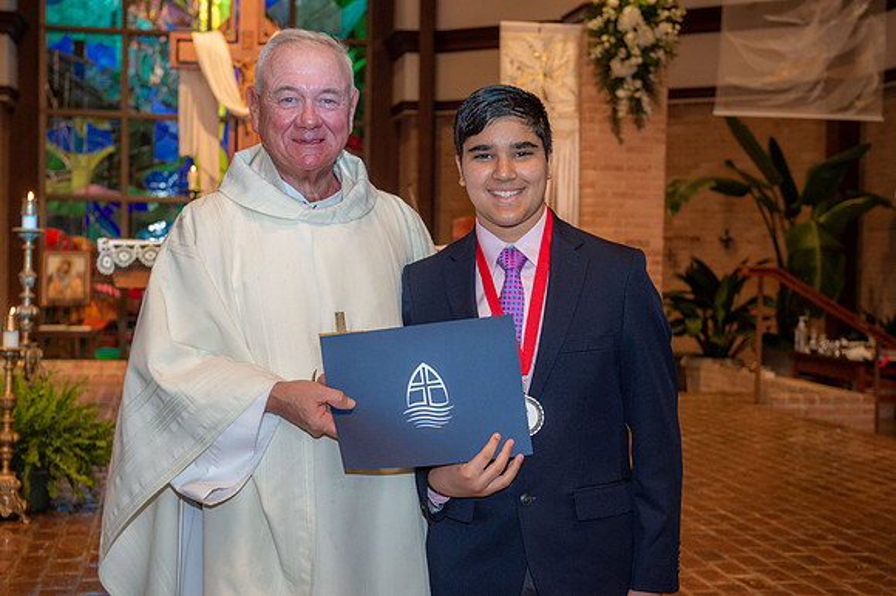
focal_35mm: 62
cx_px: 448
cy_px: 298
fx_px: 1542
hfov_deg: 32.4
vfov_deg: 21.9
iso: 1600
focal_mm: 62
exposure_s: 1/125
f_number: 5.6
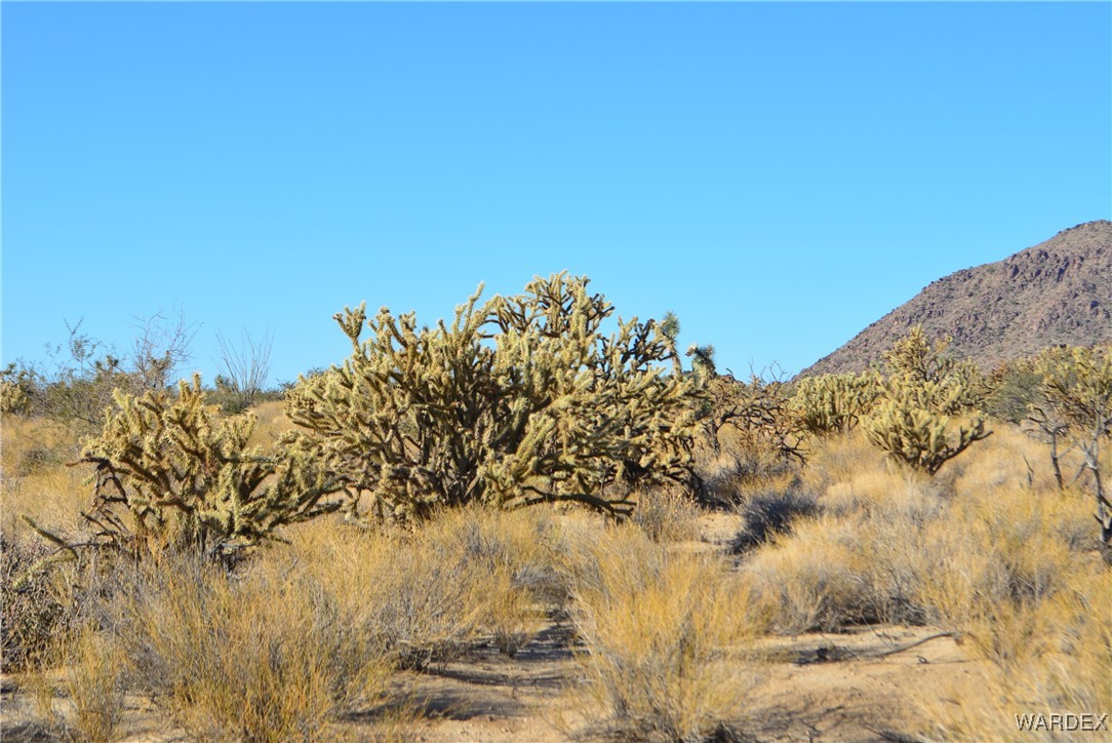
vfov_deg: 16.6
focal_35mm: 82
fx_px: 2550
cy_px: 372
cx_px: 556
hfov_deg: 24.6
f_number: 10
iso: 200
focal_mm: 55
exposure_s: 1/320
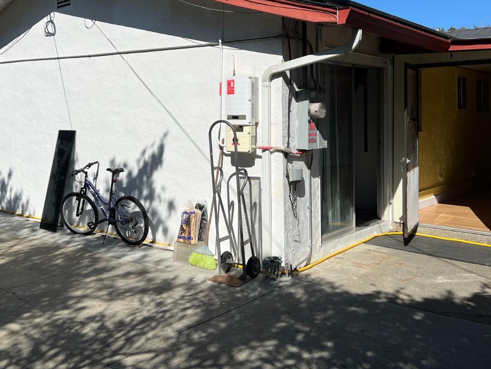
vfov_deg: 38.2
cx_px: 190
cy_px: 116
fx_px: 525
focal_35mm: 37
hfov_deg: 49.7
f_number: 1.5
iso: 50
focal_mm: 5.7
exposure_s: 1/9434
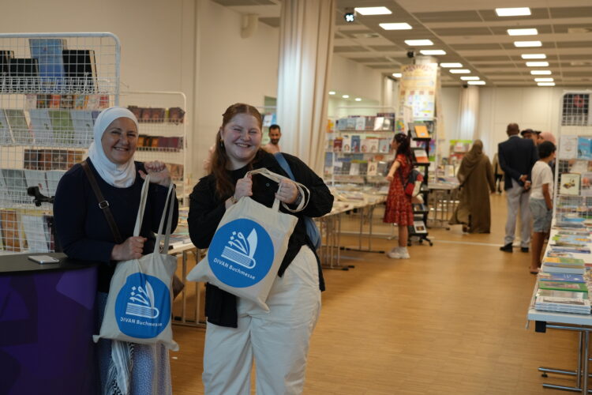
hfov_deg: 45.4
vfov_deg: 31.2
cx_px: 296
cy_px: 198
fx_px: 707
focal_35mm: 43
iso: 1600
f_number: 4
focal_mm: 43
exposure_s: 1/160
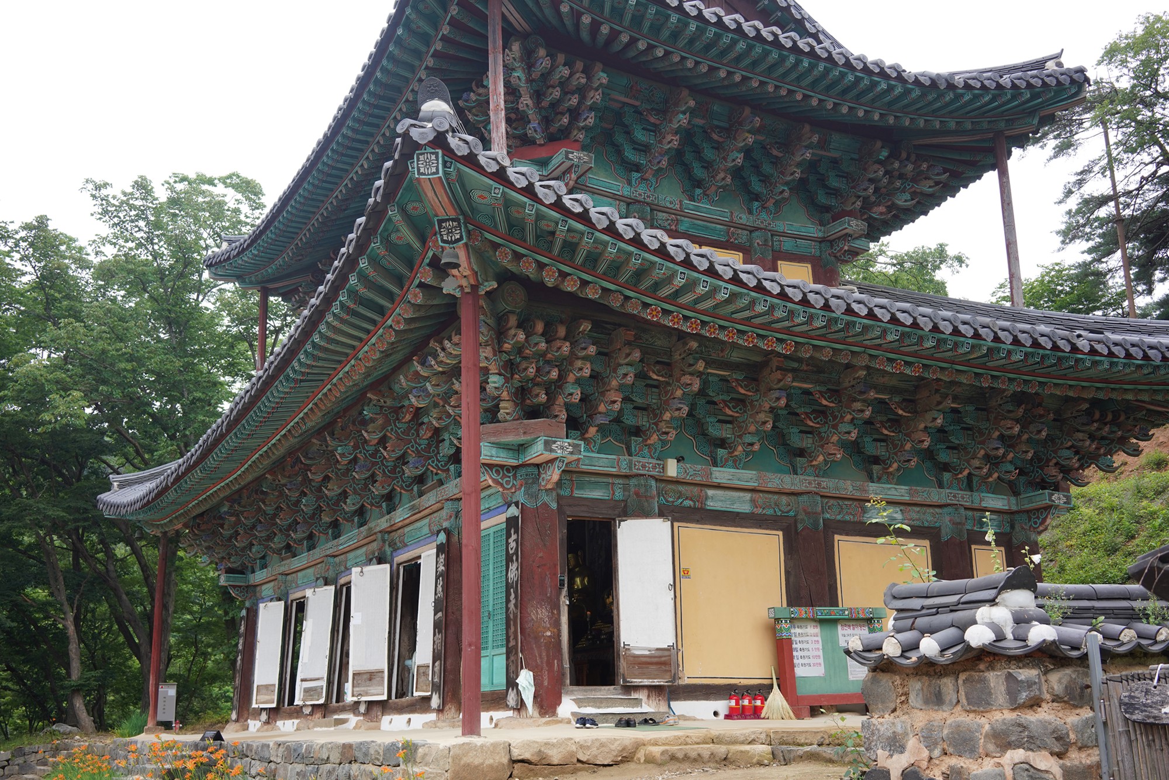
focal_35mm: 35
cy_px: 390
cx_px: 584
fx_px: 1137
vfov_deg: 37.9
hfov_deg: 54.4
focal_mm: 35
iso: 400
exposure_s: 1/100
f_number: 7.1
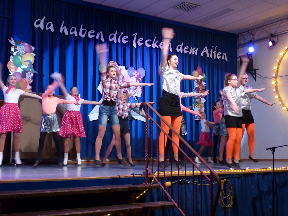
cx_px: 144
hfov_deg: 38.9
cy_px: 108
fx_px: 408
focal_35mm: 49
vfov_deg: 29.7
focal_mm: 8.7
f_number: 2.8
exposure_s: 1/40
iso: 400
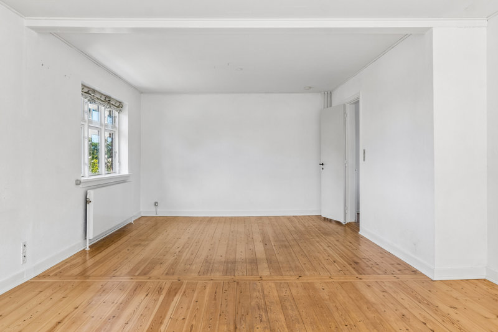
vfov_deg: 47.9
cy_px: 166
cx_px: 249
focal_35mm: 27
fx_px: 373
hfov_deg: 67.4
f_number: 8
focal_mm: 18
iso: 200
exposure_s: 1/8
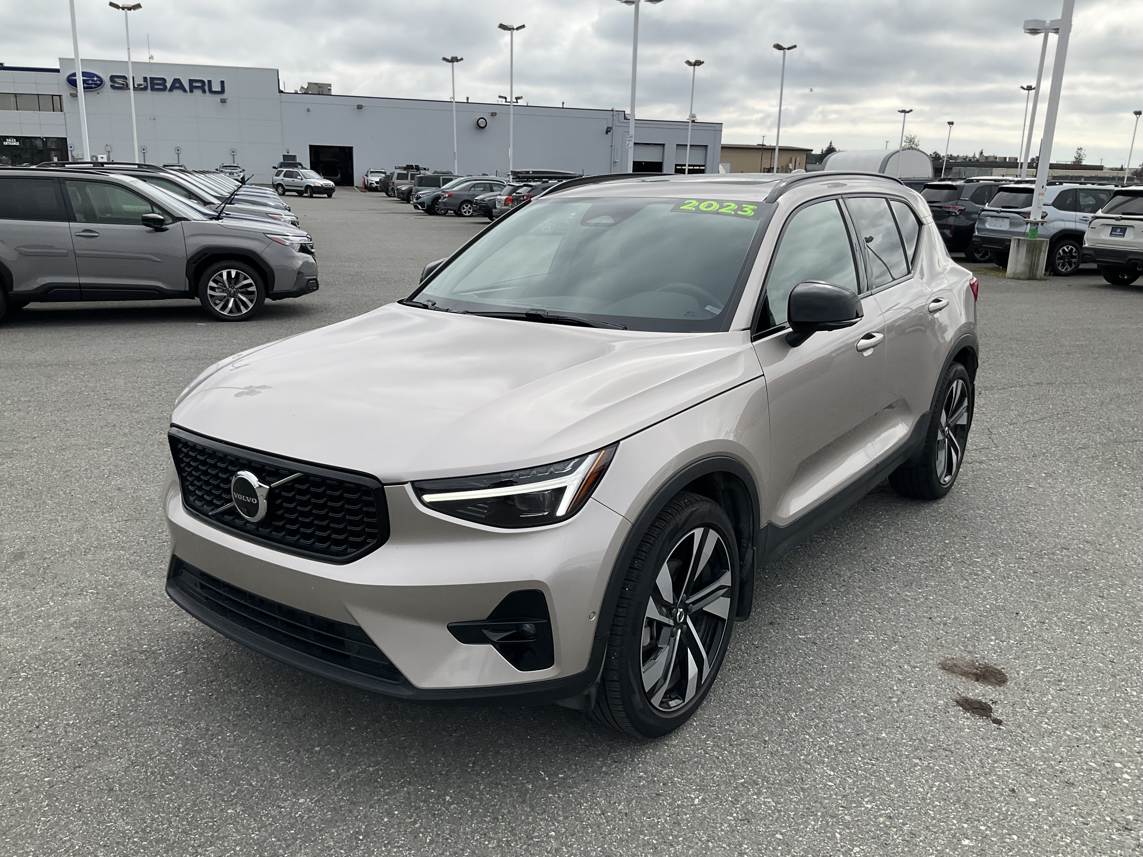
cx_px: 572
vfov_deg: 48.2
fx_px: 958
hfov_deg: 61.7
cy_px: 428
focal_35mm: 29
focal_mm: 3
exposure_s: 1/1912
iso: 25
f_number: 1.8
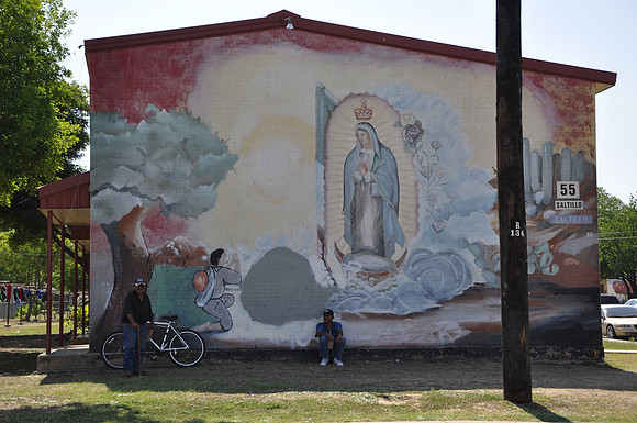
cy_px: 212
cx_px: 318
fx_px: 1193
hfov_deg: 29.9
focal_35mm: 68
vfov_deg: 20.1
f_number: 6.3
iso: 200
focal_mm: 45
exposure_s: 1/160
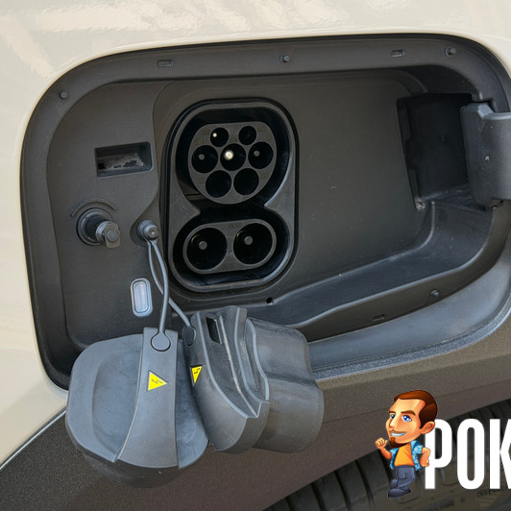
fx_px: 1119
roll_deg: -7.8
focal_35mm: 67
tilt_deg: -33.4
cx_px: 256
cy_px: 224
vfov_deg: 25.7
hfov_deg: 25.7
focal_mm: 6.76
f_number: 1.78
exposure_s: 1/177
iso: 50
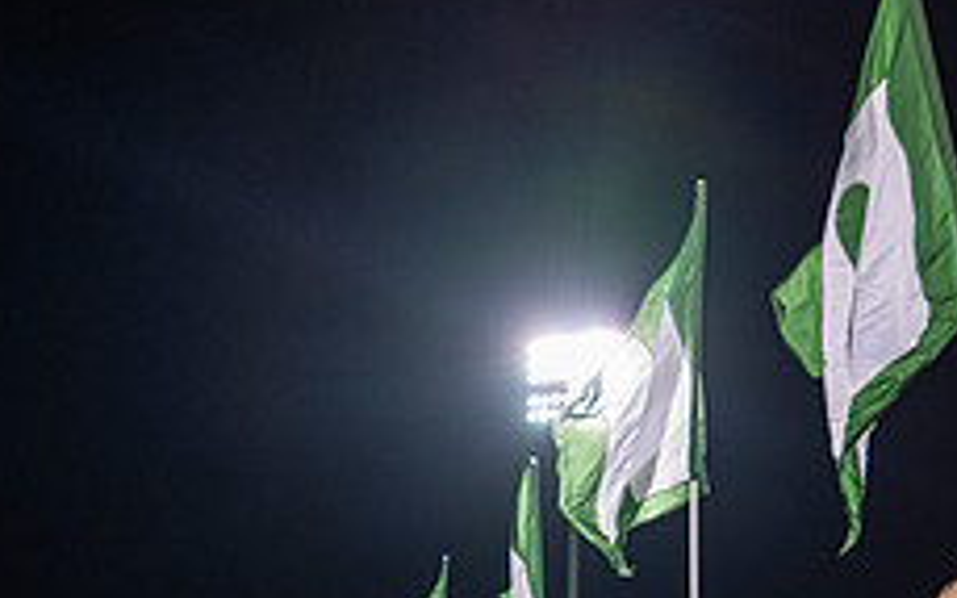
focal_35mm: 63
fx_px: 1643
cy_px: 749
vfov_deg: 19.3
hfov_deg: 32.5
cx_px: 464
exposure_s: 1/500
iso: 1250
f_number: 3.2
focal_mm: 31.5
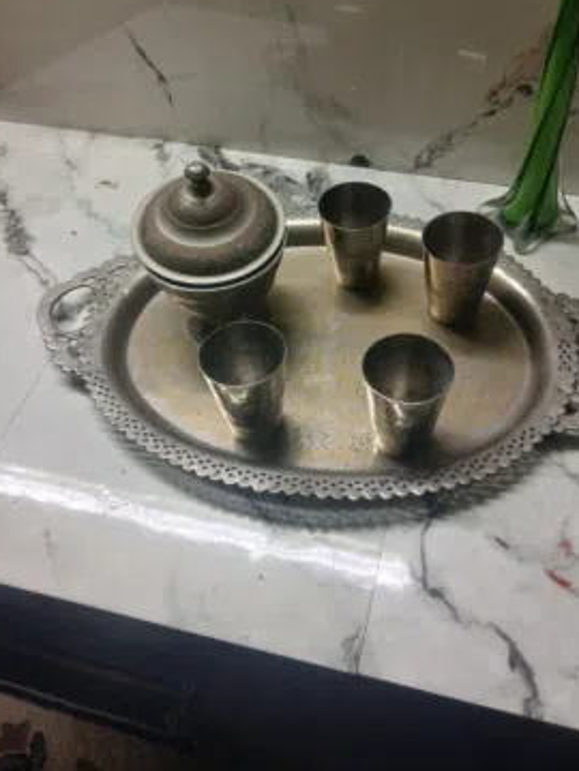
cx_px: 296
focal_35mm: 30
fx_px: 669
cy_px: 347
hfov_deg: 46.8
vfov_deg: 59.8
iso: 125
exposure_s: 1/50
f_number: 1.8
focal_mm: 3.98
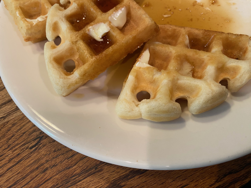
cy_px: 94
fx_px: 189
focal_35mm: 26
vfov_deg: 53.1
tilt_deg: -64.6
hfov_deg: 67.3
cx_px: 126
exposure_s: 1/60
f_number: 1.8
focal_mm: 4.25
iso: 160
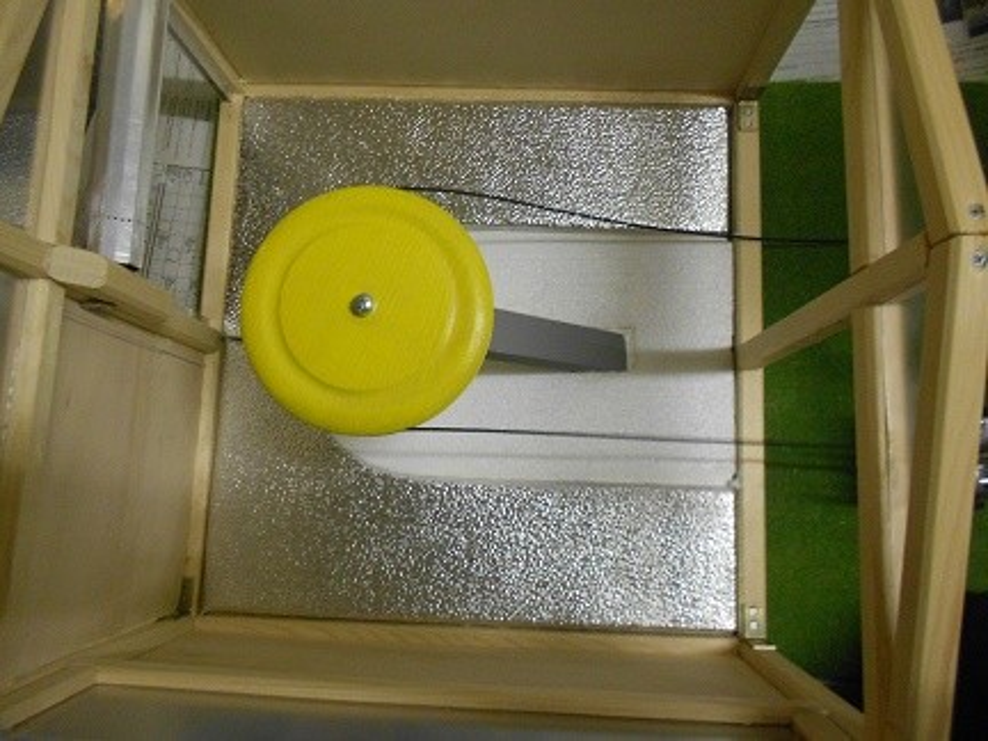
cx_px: 494
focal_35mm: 26
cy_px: 370
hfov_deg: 67.3
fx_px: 742
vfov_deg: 53.1
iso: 400
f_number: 3.2
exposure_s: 1/20
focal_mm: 4.6
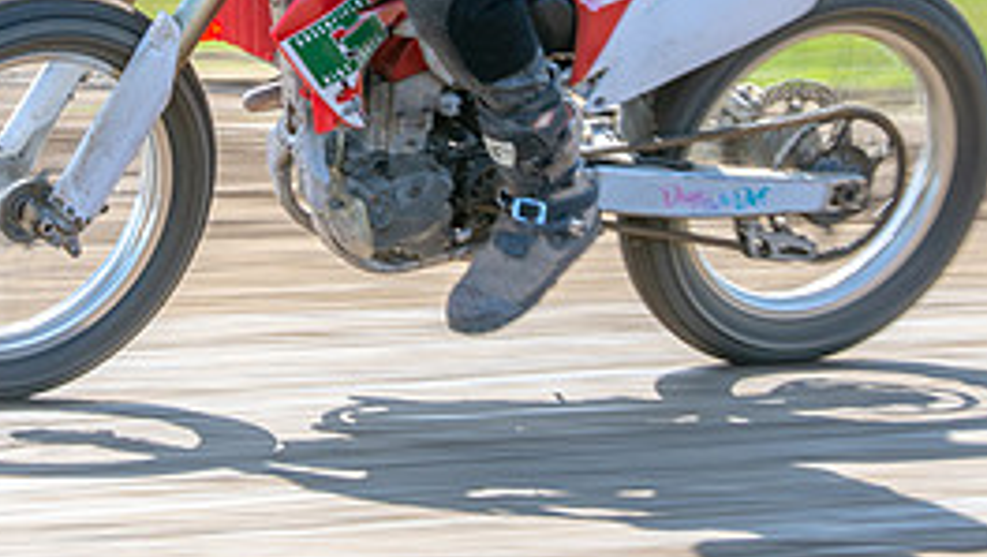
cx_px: 397
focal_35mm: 332
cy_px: -4
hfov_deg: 6.5
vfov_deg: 3.7
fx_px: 8696
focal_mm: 82
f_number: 8
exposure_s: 1/125
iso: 200
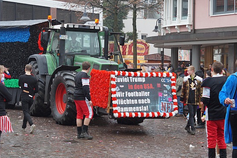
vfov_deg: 16.3
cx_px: 114
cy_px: 78
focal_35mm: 84
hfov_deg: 24.2
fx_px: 553
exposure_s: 1/160
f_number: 4
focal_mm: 50
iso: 400
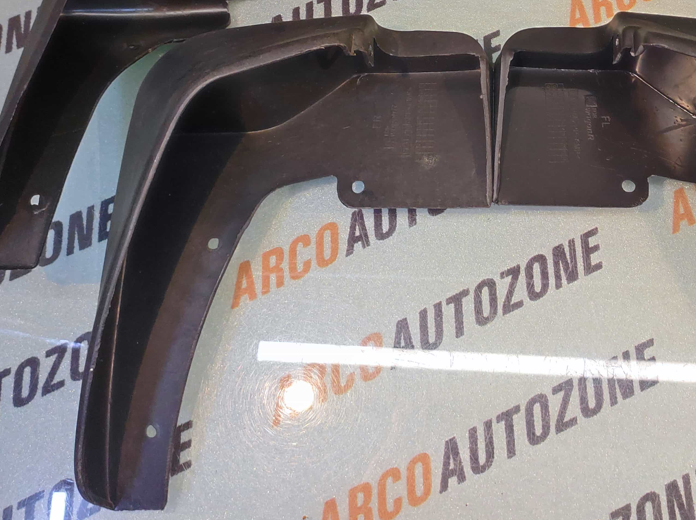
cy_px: 93
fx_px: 623
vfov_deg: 43.0
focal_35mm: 31
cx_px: 481
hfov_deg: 56.7
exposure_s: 1/33
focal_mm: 4.74
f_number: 1.79
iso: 994
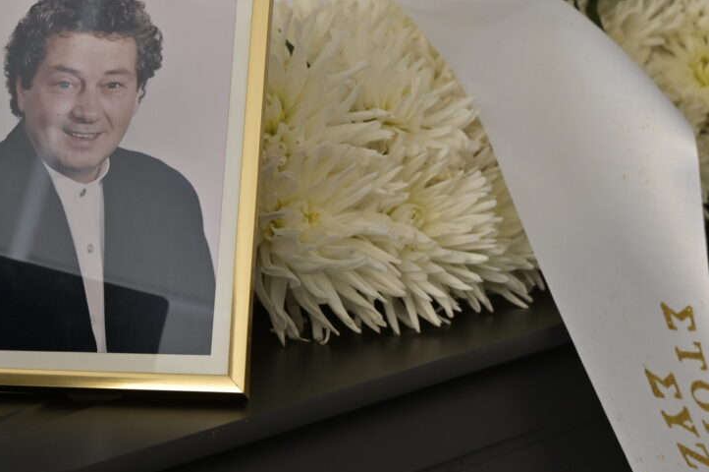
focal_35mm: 133
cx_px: 442
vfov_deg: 10.3
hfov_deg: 15.4
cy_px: 155
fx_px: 2617
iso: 1250
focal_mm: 80
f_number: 10
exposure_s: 1/100
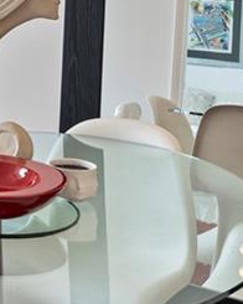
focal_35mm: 98
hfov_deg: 12.5
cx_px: -326
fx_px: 881
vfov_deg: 18.4
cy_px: -76
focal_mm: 16
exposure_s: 1/10
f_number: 9
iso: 400
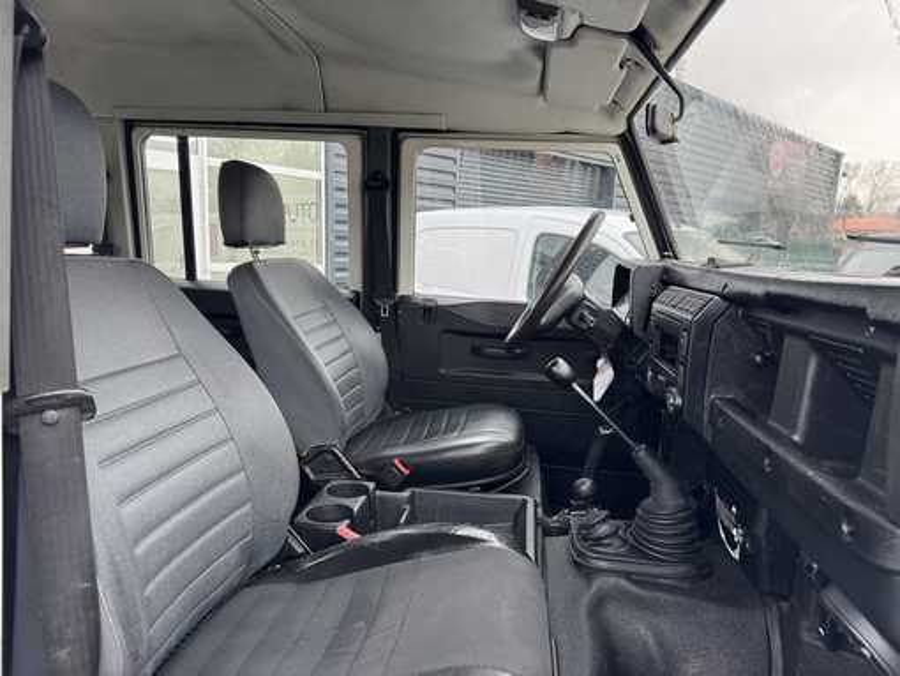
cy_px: 338
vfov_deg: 56.9
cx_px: 450
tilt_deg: -9.2
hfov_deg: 71.6
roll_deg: -1.1
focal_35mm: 24
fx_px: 624
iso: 160
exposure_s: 1/121
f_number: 1.78
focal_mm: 6.76
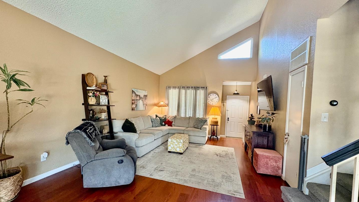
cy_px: 109
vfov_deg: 67.0
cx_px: 175
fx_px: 152
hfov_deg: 99.4
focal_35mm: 16
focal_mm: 2.22
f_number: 2.2
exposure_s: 1/60
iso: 500
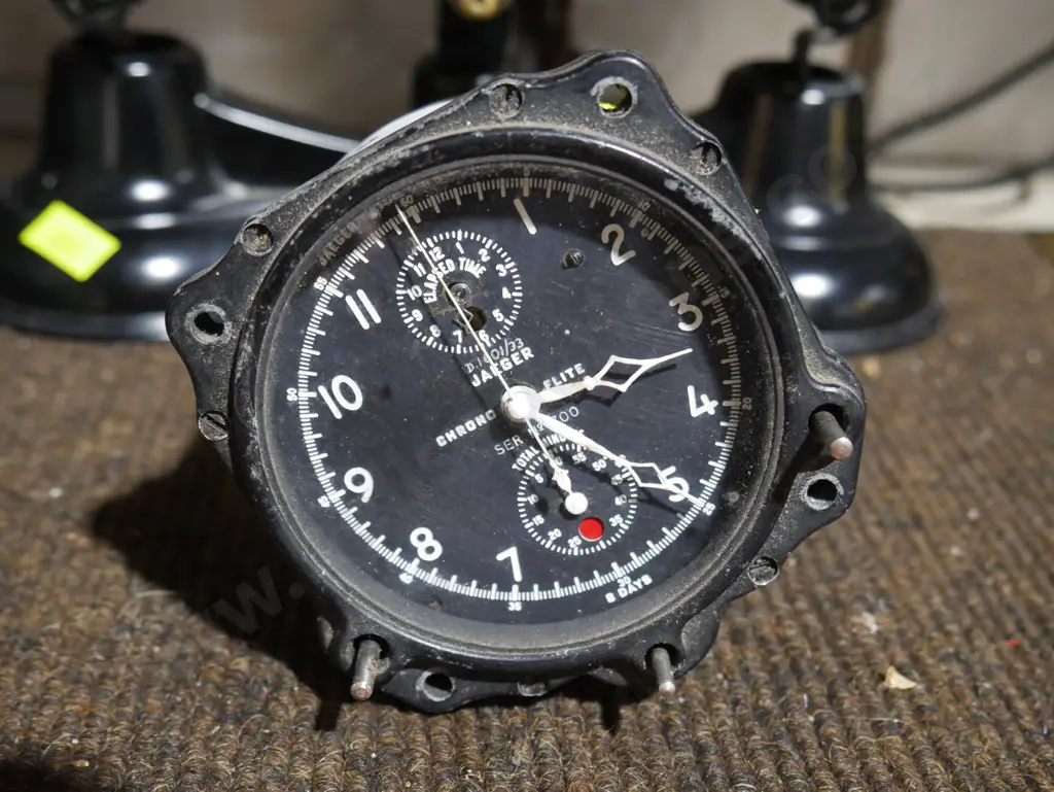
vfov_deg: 32.9
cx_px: 527
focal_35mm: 44
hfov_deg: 42.9
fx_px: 1340
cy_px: 396
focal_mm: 22
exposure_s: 1/60
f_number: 4.7
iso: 1600
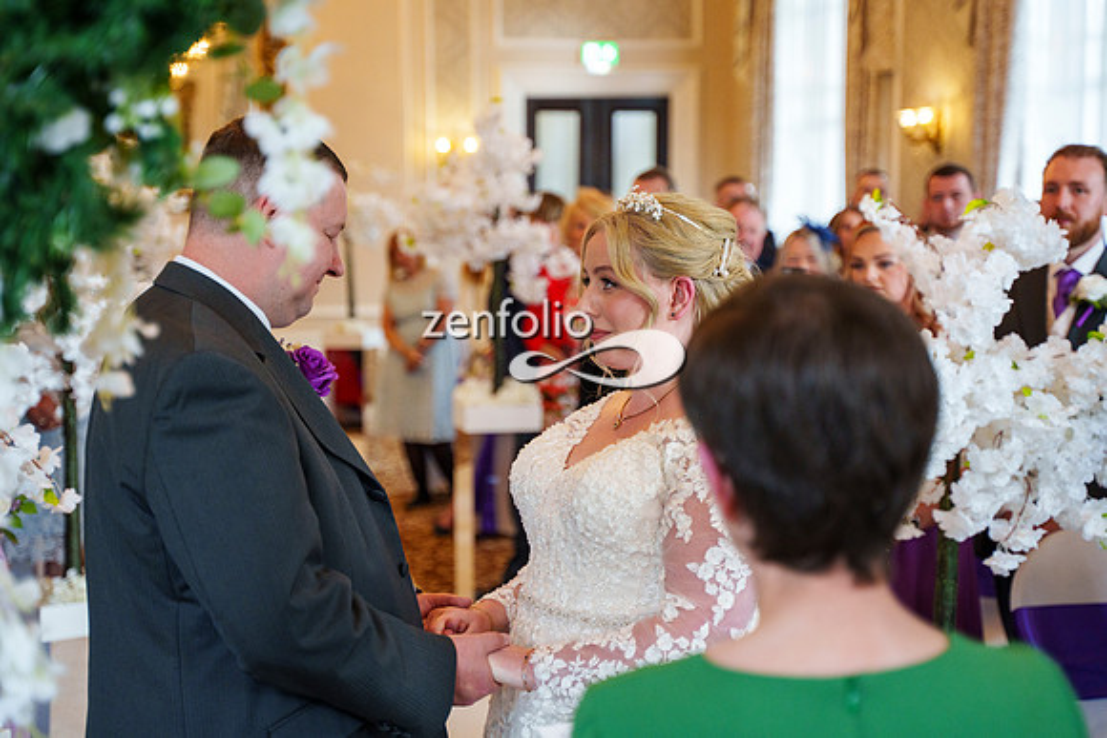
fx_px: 1862
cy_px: 356
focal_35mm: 61
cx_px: 534
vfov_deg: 22.4
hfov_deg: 33.1
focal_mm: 58
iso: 1600
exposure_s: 1/160
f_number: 2.8
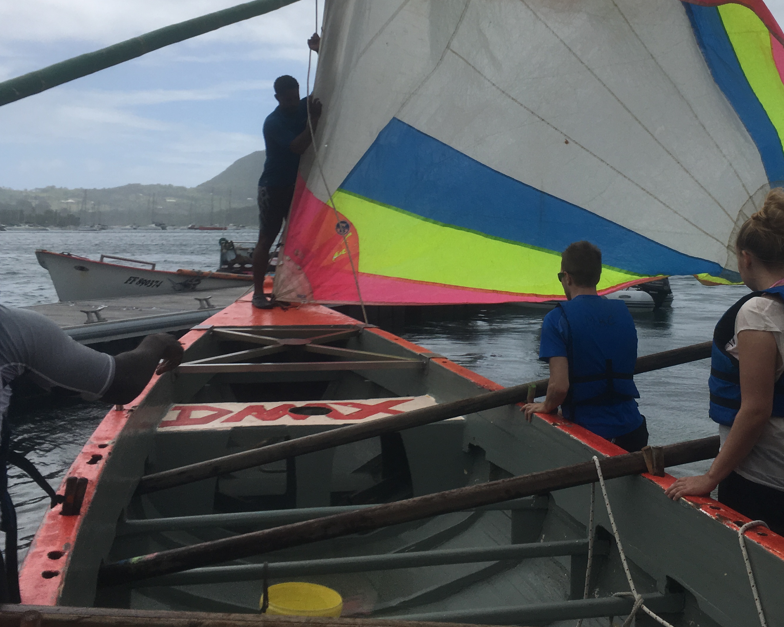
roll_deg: +1.2
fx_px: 998
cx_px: 480
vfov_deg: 34.5
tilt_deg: +1.4
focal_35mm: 43
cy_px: 192
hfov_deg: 42.6
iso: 25
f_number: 2.2
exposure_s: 1/2137
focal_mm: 4.15
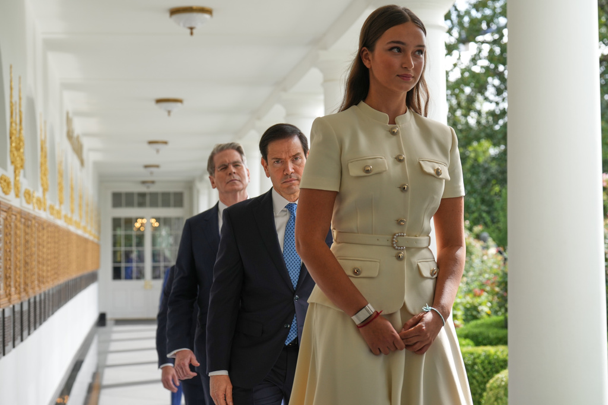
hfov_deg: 28.9
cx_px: 304
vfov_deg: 19.4
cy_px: 202
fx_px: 1182
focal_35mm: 70
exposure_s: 1/500
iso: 400
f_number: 5
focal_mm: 70
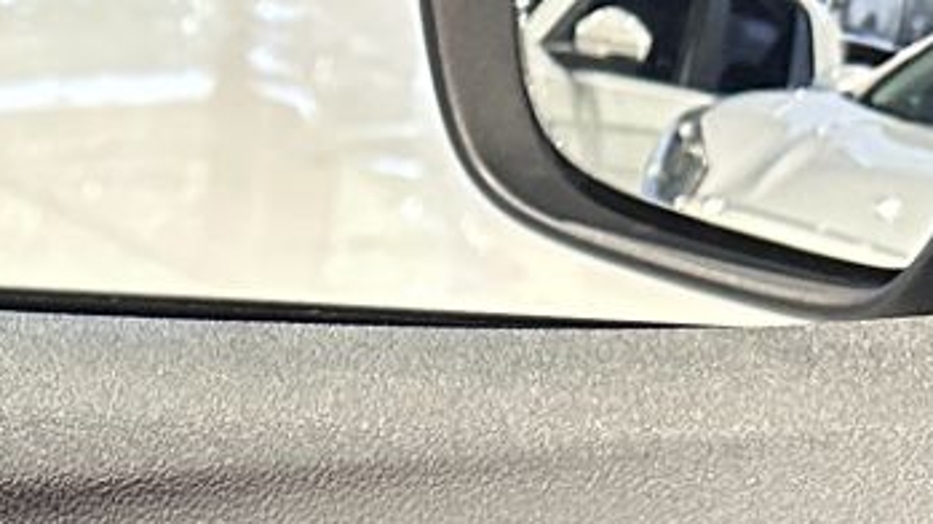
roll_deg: +0.7
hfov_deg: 13.8
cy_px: 1604
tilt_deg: -32.3
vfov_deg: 7.4
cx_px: -583
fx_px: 3561
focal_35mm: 144
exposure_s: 1/60
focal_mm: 6.86
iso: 500
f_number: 1.78
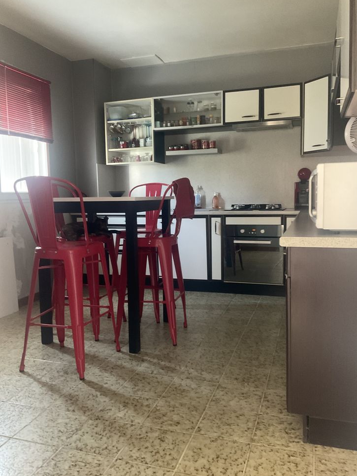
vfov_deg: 60.0
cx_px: 177
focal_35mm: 30
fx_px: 413
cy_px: 233
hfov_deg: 46.8
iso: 250
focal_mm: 3
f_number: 1.8
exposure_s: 1/30
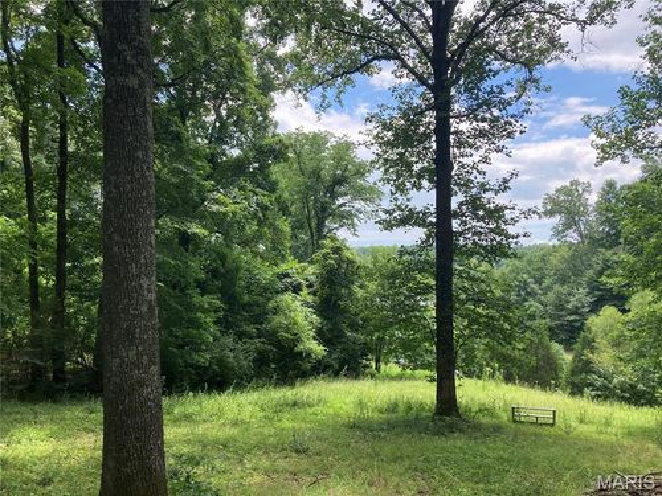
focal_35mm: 28
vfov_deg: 49.7
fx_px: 535
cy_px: 248
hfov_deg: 63.4
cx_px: 331
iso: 20
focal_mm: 3.99
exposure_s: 1/714
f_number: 1.8
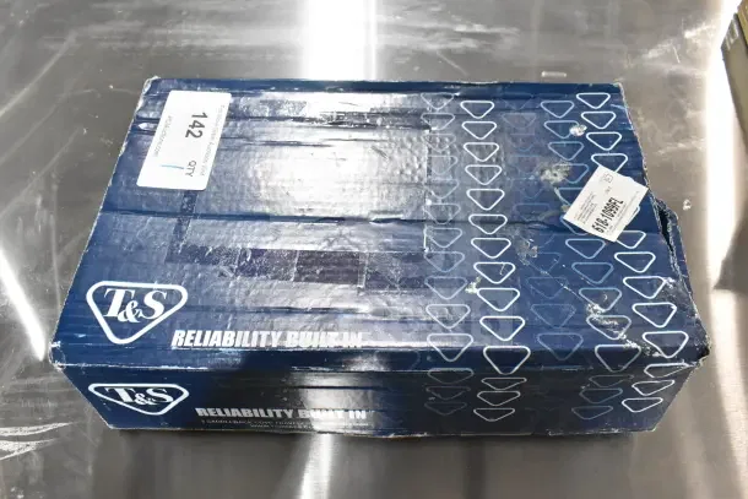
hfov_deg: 61.9
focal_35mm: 30
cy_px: 250
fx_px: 623
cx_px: 374
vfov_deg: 43.6
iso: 6400
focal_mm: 20
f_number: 7.1
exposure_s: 1/200
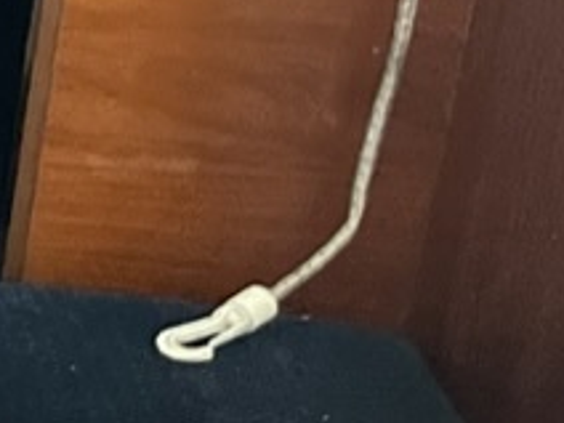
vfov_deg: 9.3
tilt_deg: -20.1
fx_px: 2558
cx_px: -926
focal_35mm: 157
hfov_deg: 10.3
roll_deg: -1.0
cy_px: -80
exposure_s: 1/28
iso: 1000
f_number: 1.6
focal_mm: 4.2
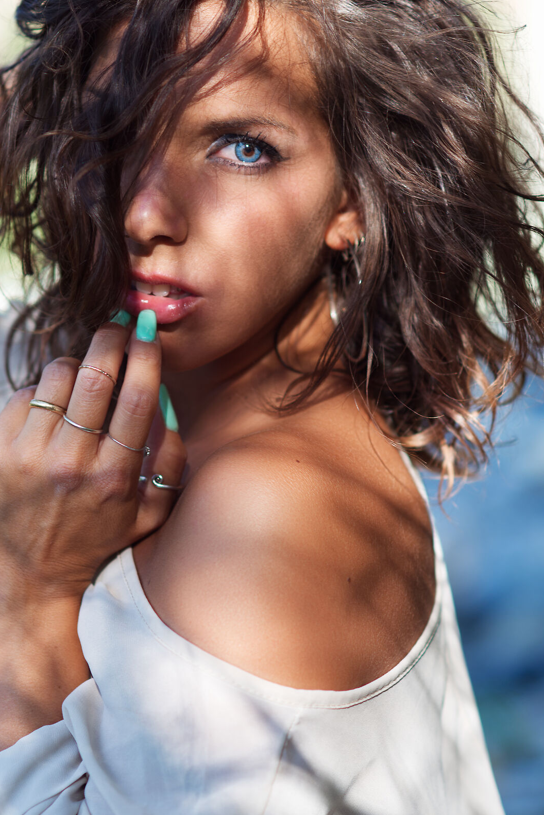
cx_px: 176
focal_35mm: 129
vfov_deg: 15.9
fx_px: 2920
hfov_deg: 10.6
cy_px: 396
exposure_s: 1/320
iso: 100
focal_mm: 85
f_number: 2.8
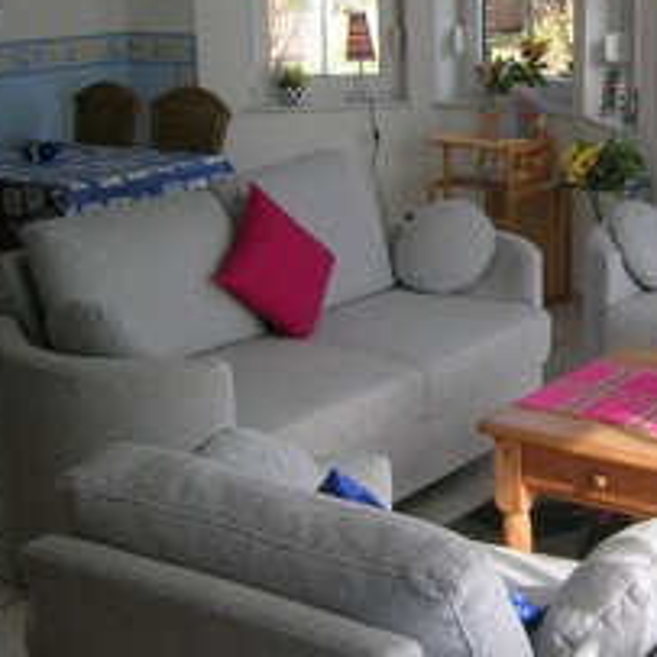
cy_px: 288
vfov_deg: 28.1
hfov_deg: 27.3
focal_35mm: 61
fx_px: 1310
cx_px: 573
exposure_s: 1/178
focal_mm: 5.4
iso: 50
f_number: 2.8
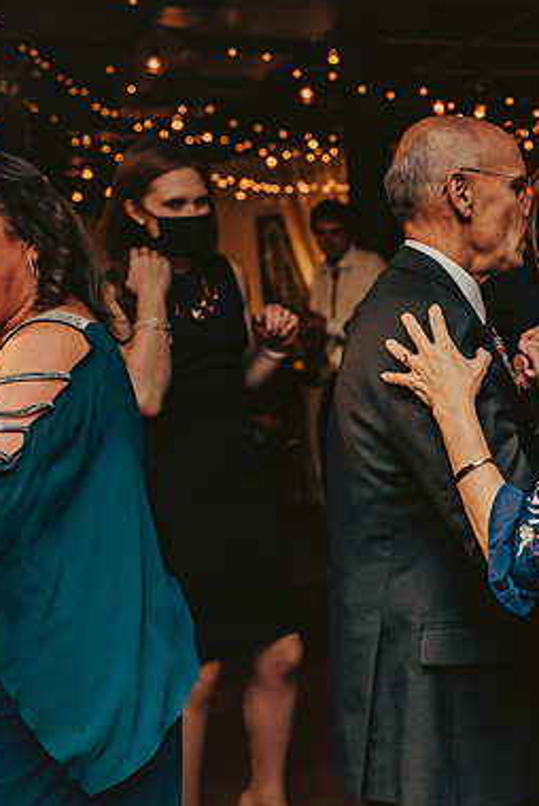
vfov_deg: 32.9
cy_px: 406
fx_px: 1367
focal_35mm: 61
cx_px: 586
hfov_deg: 21.2
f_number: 3.2
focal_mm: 40
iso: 2000
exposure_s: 1/200
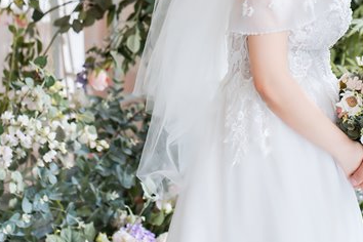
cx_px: 226
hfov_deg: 24.1
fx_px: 847
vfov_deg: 15.8
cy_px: -18
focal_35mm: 84
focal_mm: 35
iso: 1600
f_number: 2.8
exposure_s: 1/640
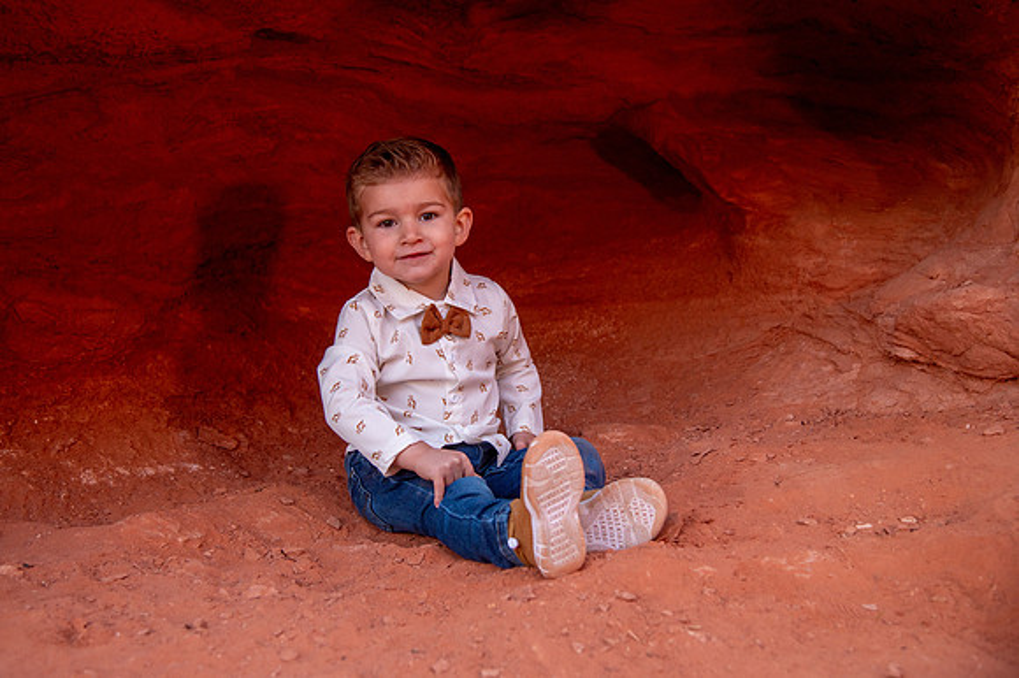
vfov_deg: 26.3
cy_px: 316
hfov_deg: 38.7
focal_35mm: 51
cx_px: 476
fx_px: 1448
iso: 1250
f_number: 4
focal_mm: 48
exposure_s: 1/200
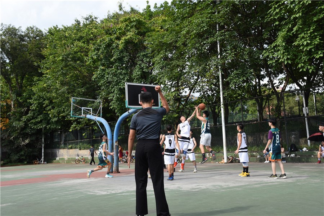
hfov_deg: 50.7
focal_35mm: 38
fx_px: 342
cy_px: 108
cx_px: 162
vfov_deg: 35.1
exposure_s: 1/400
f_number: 10
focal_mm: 38
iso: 400
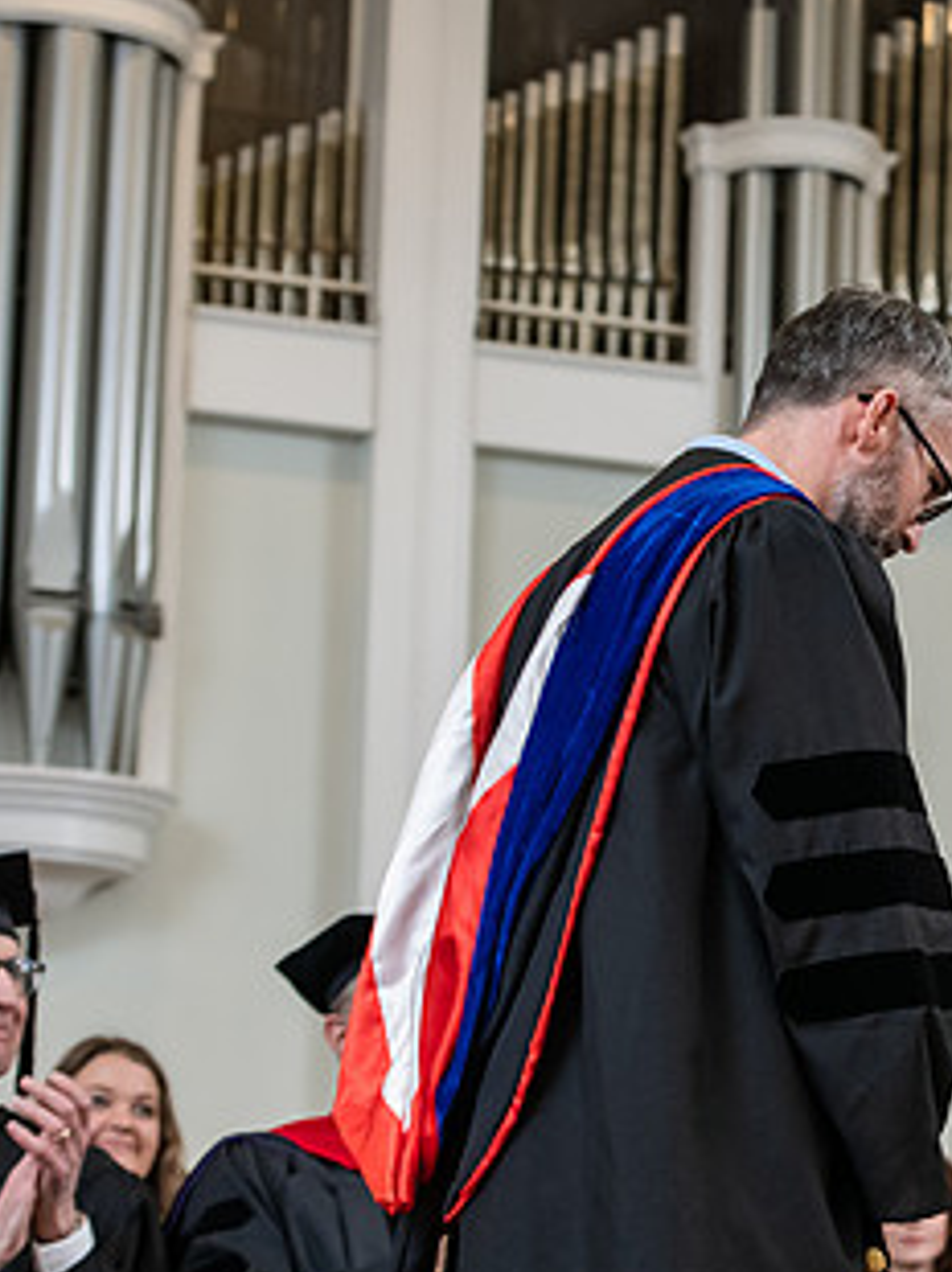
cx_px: 1014
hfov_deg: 10.8
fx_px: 4957
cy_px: 683
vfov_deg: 14.6
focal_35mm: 135
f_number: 4.5
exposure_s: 1/200
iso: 1600
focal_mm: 75
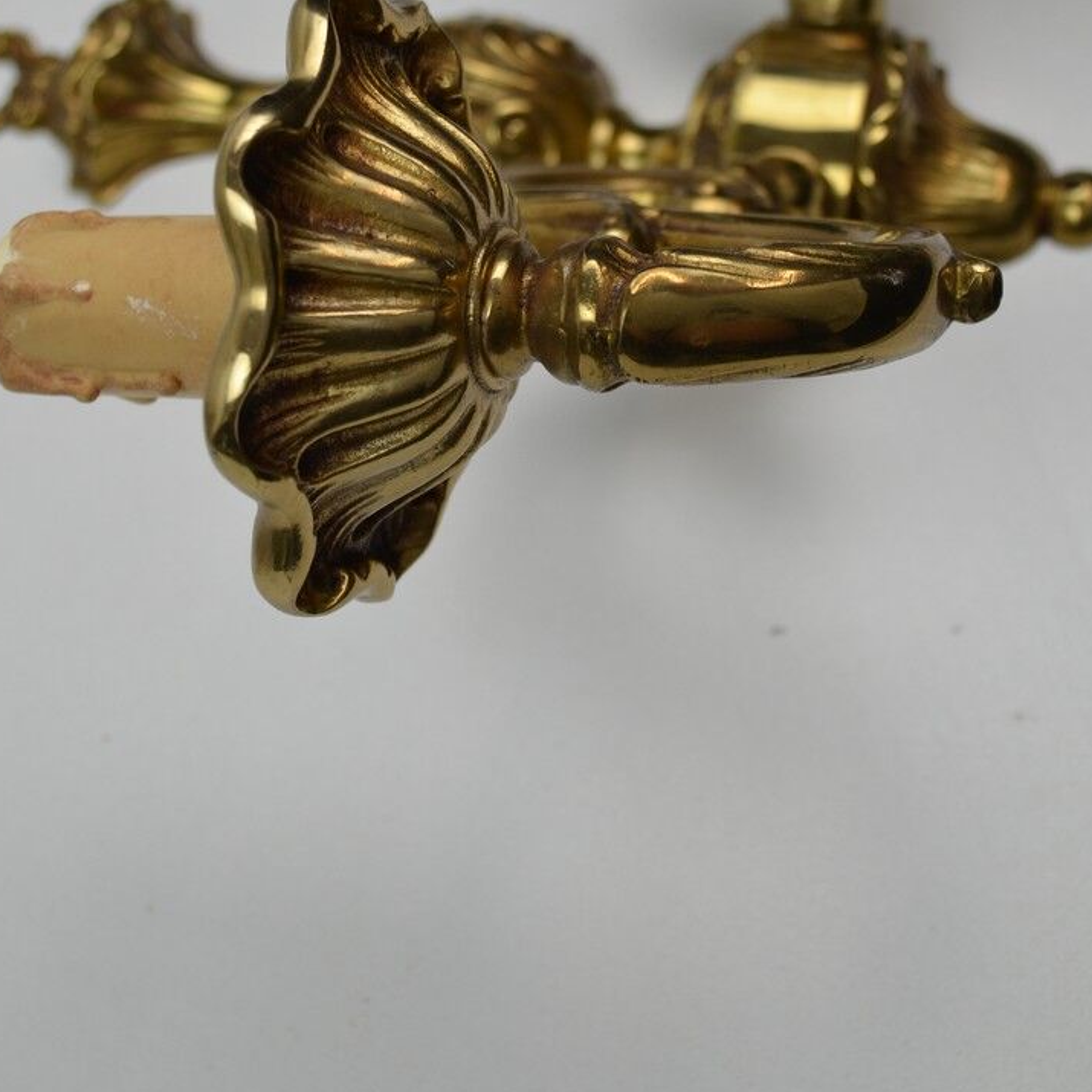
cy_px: 304
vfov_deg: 23.0
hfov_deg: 23.1
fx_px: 2666
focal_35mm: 75
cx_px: 537
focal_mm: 35
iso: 400
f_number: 5.6
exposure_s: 1/125
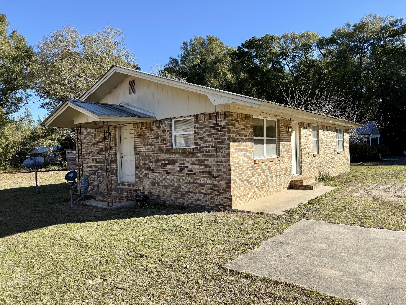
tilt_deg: -0.9
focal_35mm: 24
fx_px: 281
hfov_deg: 71.6
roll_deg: +1.2
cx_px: 203
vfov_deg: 56.8
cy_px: 152
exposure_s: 1/2299
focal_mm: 6.76
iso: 80
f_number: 1.78
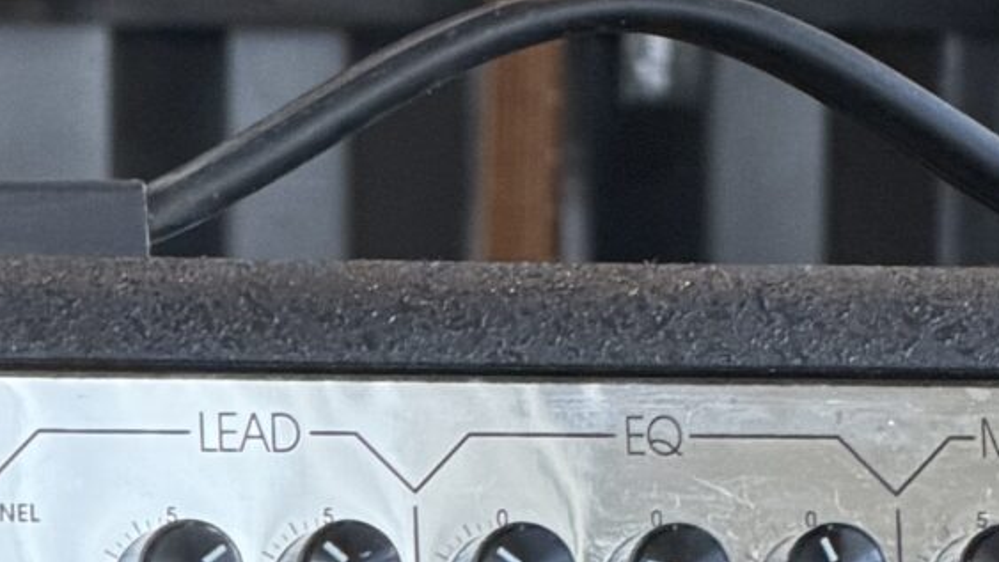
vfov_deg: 2.4
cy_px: 1615
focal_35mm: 495
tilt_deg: -5.9
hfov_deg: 4.4
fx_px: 13115
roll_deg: -0.9
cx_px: 625
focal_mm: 16.89
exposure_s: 1/86
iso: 500
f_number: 2.8
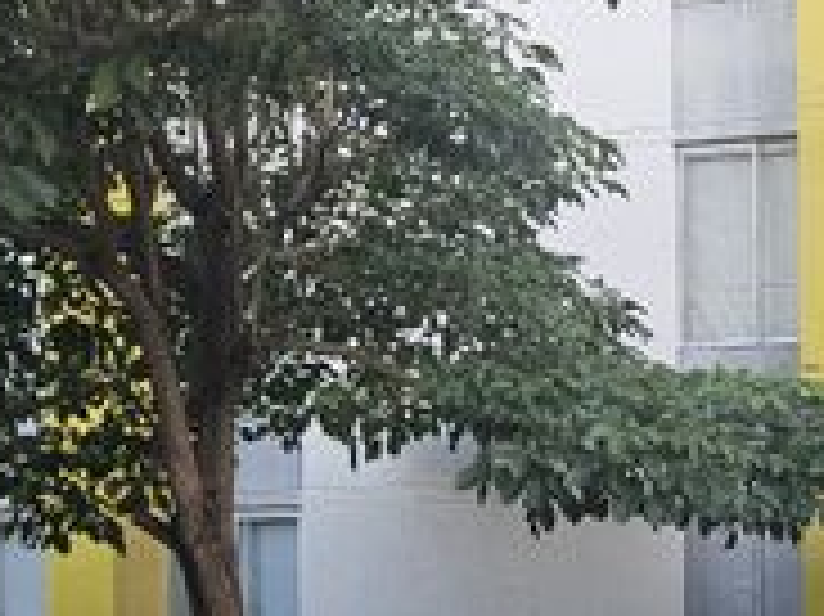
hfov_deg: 21.5
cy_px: 607
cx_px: 1002
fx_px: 1998
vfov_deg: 17.2
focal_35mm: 84
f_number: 1.8
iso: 100
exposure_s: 1/180
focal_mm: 5.4
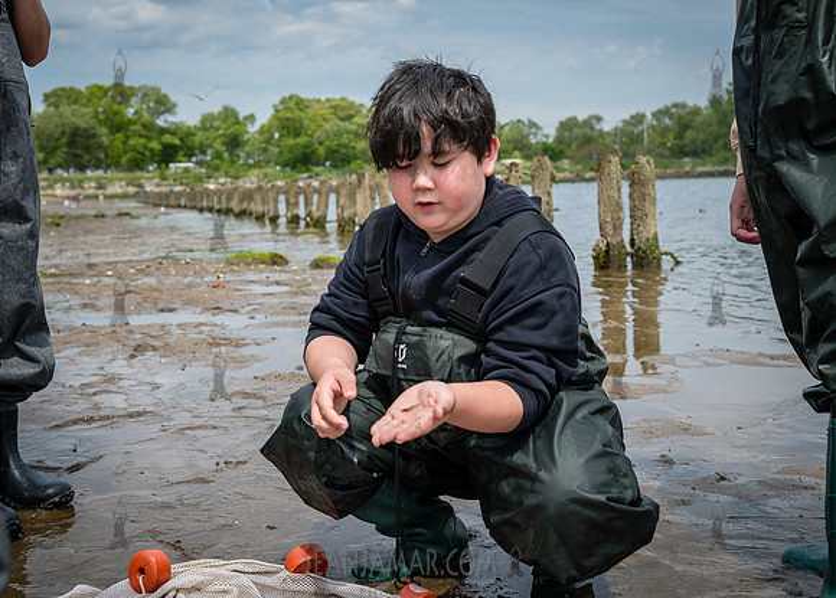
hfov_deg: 43.5
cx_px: 420
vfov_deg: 31.8
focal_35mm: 44
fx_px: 1048
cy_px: 240
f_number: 4.5
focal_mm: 35
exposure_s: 1/500
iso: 50
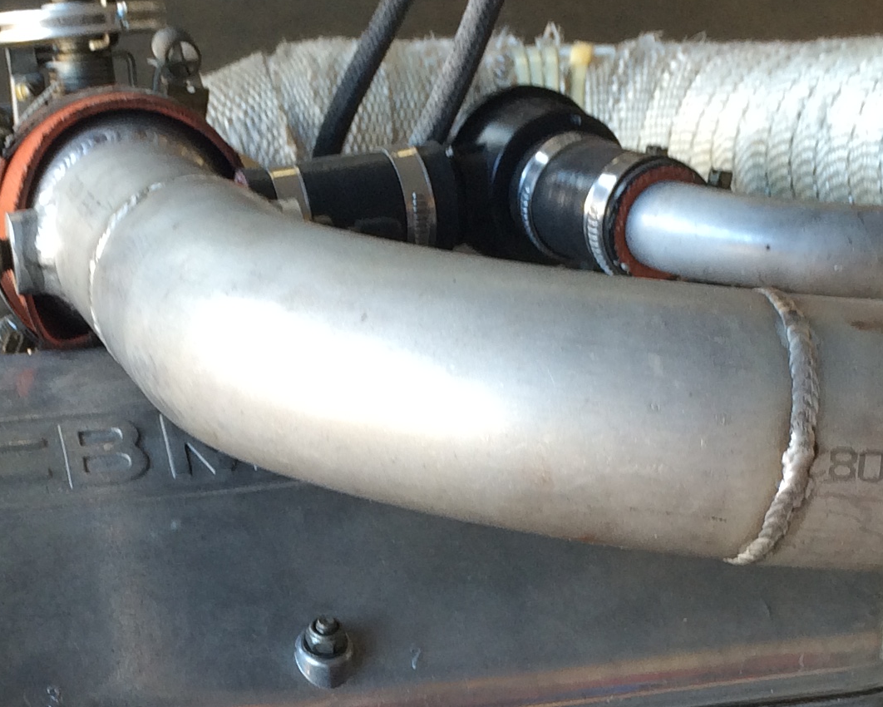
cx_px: 325
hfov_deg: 21.9
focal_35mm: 87
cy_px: 794
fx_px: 2274
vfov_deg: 17.1
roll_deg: -5.3
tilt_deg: -43.8
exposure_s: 1/40
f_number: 2.2
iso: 40
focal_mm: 4.15
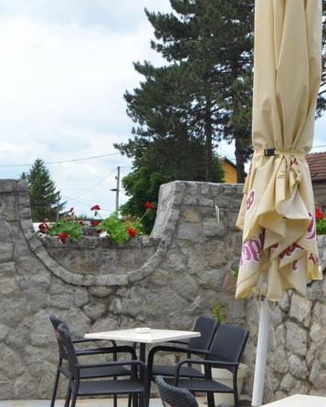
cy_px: 338
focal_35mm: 64
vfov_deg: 28.7
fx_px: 775
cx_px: 81
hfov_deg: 23.5
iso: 640
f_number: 9
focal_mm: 17
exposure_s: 1/1000
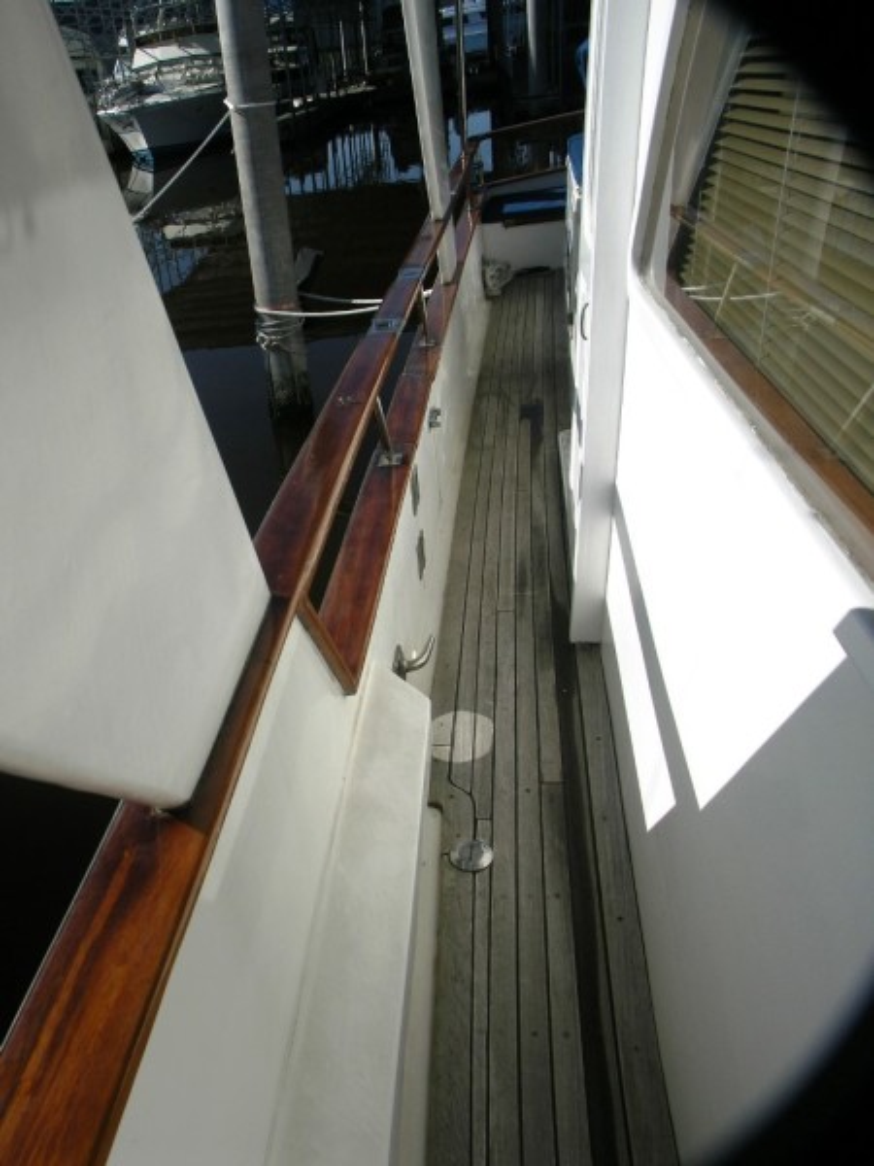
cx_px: 437
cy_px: 583
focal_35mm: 28
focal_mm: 7.4
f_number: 7.1
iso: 50
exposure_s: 1/400
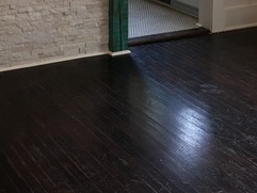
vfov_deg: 18.1
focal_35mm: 77
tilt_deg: -7.1
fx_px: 572
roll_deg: +1.1
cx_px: 57
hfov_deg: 25.0
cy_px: -48
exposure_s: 1/15
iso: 32
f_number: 2.2
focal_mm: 4.15
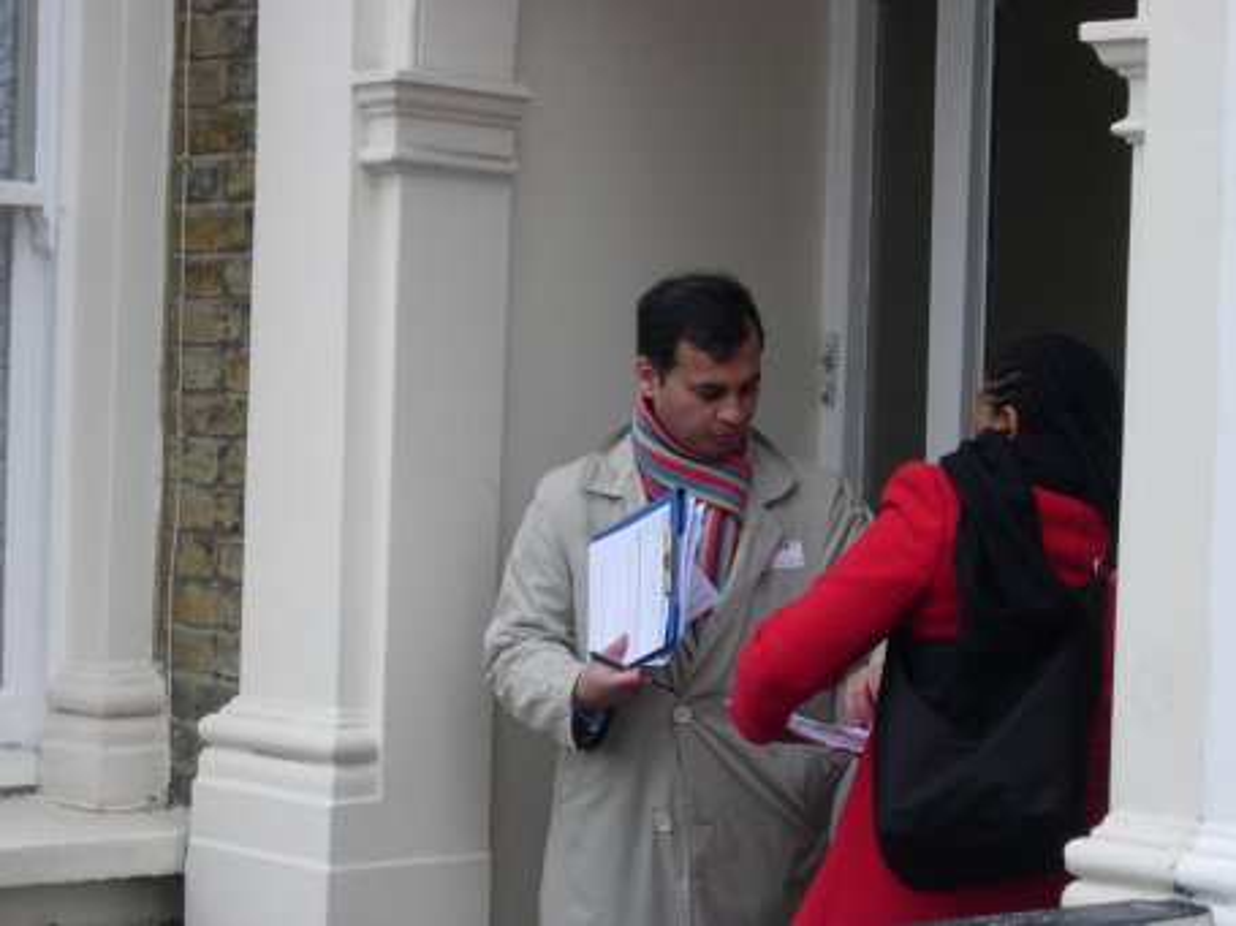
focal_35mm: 103
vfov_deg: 14.4
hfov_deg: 19.1
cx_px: 618
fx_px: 3677
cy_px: 463
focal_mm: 21.3
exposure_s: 1/124
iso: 64
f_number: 4.6
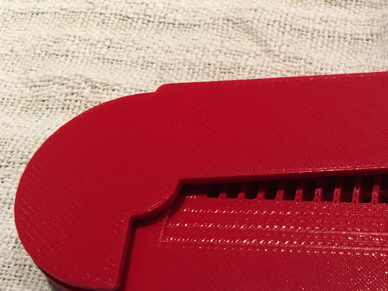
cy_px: 182
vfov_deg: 23.6
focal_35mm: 62
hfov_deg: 28.7
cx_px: 410
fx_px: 695
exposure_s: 1/33
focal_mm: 4.15
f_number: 2.2
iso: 40
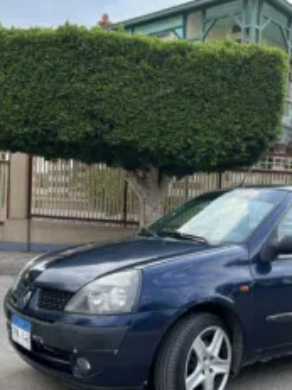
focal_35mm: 45
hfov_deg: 31.4
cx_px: 230
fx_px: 507
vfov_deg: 41.6
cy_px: 255
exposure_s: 1/1100
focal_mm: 5.7
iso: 50
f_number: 1.5
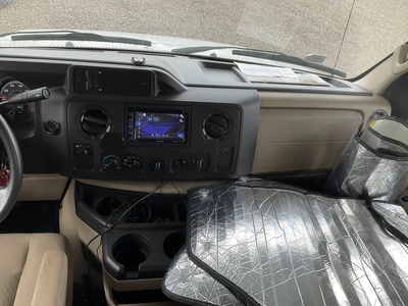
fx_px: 342
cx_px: 204
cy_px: 153
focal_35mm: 29
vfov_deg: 48.2
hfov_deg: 61.7
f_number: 1.8
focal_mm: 3
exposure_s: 1/122
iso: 20
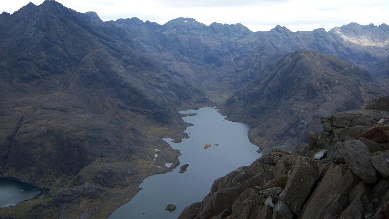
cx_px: 194
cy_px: 72
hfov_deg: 50.5
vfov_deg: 29.5
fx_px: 413
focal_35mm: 40
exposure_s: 1/500
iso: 80
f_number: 2.8
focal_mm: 7.5
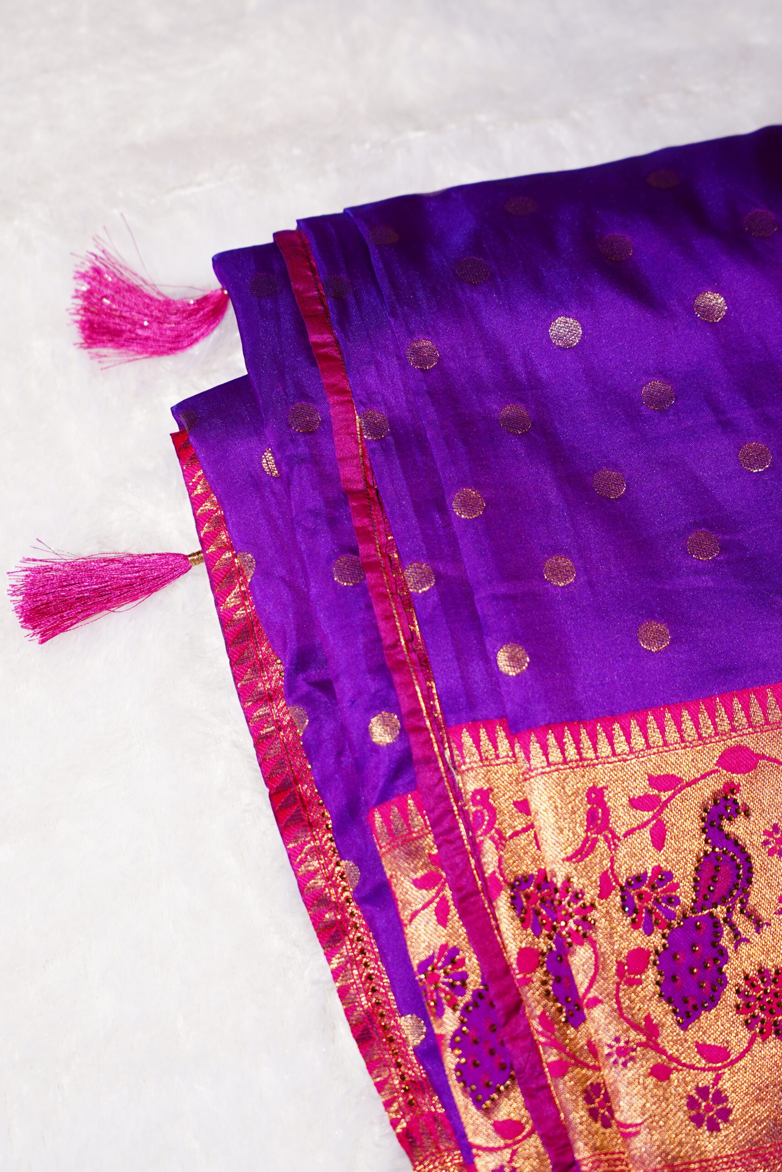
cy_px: 586
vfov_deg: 19.5
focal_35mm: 105
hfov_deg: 13.0
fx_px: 3421
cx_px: 391
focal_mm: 70
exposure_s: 1/200
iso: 250
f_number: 2.8
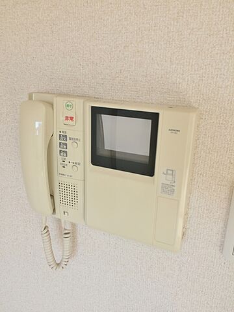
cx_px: 117
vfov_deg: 61.7
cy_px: 156
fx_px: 261
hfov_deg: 48.2
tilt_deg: -18.8
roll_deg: -0.2
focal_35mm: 29
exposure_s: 1/194
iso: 32
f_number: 2.2
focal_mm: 4.15
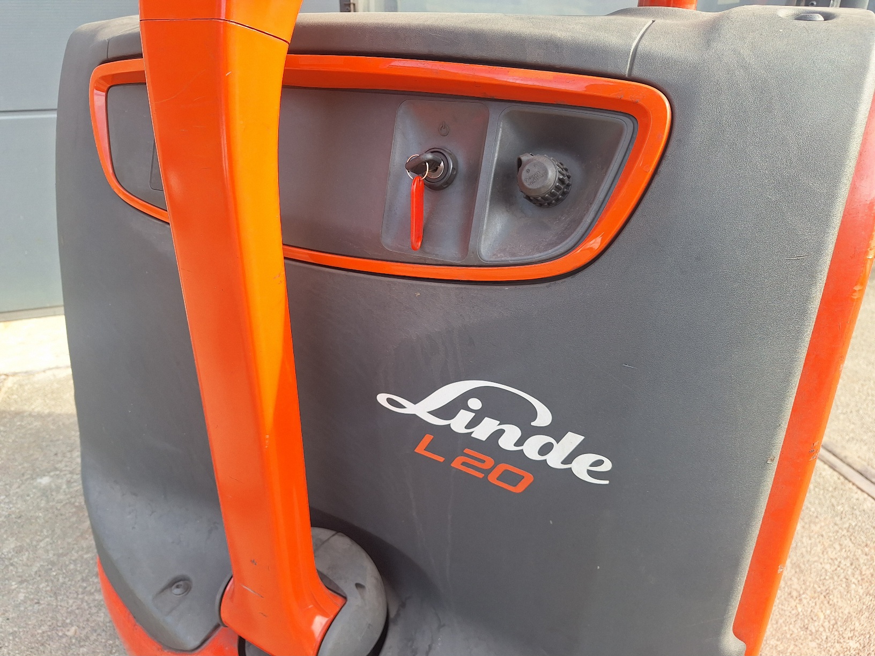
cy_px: 328
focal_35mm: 23
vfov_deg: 58.9
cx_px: 438
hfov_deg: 73.9
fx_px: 581
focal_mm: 5.54
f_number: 1.8
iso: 40
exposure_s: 1/238
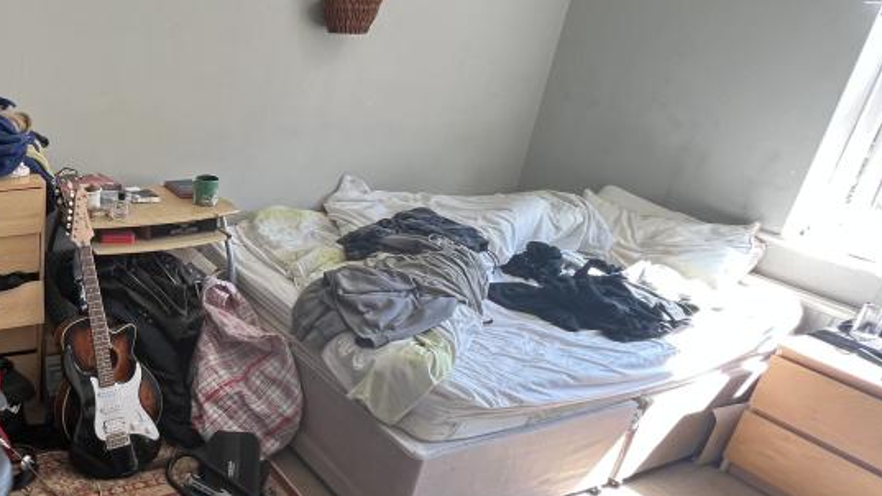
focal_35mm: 27
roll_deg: -2.3
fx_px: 631
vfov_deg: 42.8
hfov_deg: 59.4
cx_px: 87
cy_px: 223
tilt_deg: -21.4
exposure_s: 1/99
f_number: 1.8
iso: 160
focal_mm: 1.57
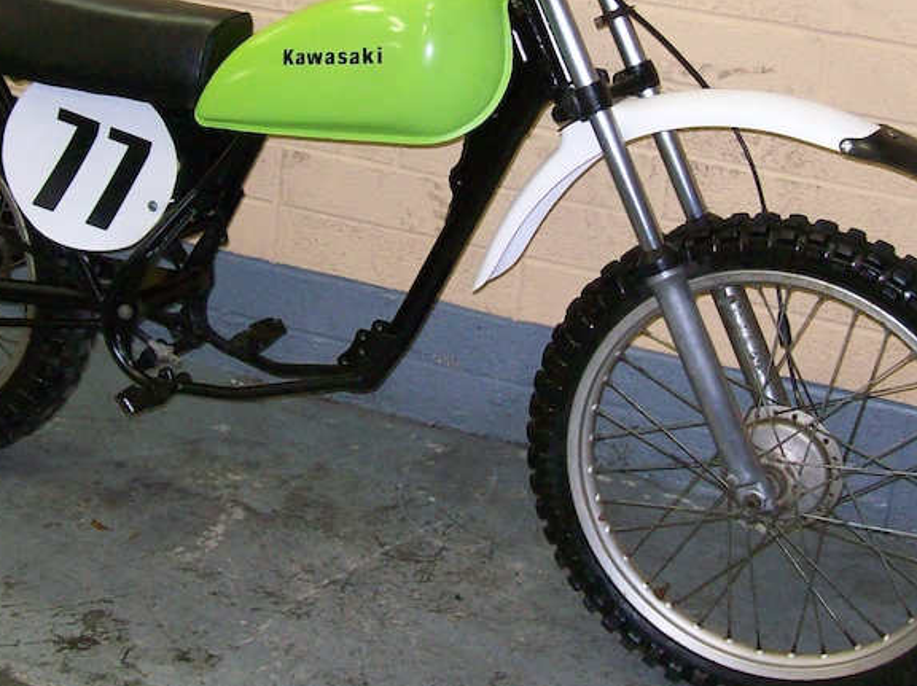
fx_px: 1694
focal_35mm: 64
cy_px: 212
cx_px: 447
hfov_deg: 30.3
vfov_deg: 22.8
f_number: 2.7
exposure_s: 1/64
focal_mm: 6
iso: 200
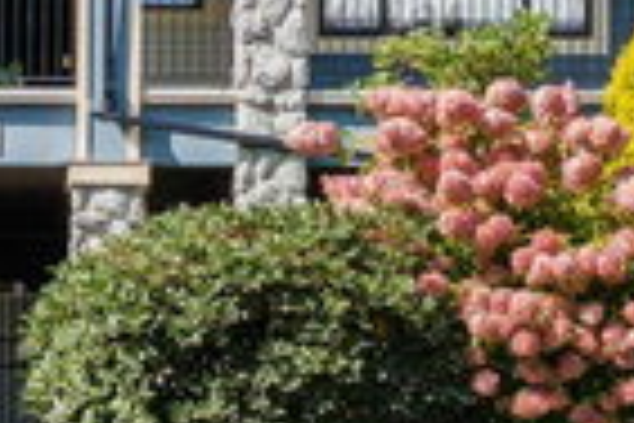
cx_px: -45
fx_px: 2251
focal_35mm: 128
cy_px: -74
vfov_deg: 10.6
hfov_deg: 15.6
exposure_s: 1/320
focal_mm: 15
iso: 200
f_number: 8
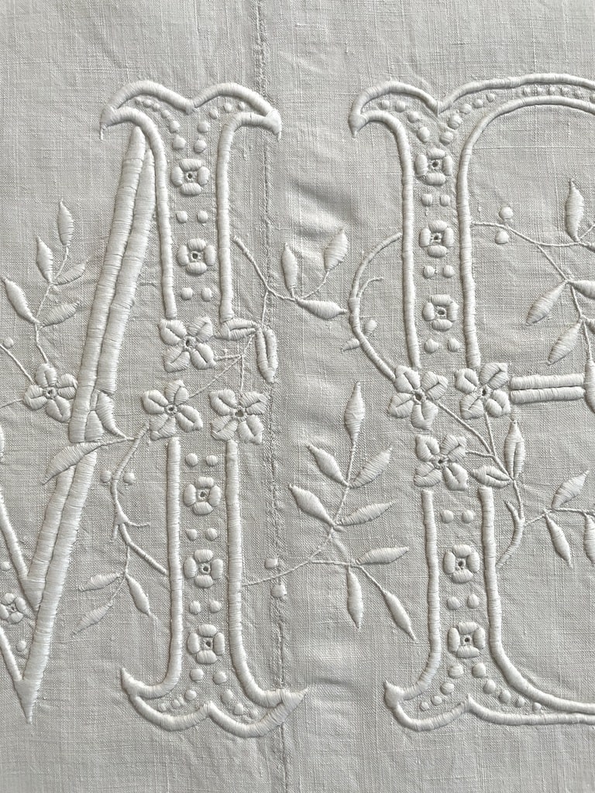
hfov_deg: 53.1
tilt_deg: -86.7
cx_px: 298
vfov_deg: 67.3
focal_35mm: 26
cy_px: 396
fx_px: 596
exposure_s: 1/100
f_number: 1.6
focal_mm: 4.2
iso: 100
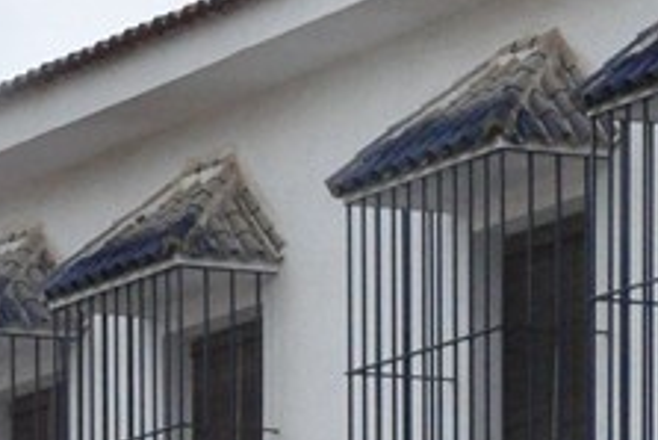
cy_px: 972
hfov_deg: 6.0
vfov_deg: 3.9
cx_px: 189
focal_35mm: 344
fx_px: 6291
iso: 2500
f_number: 13
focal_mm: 50
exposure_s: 1/640
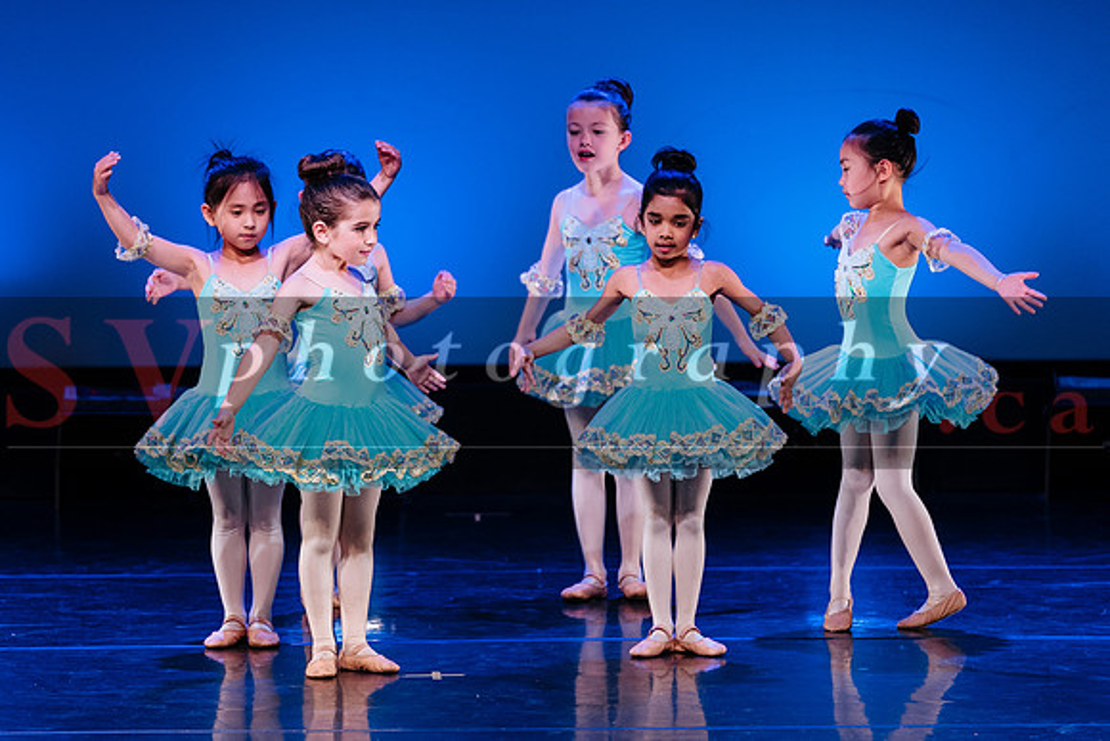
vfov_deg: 5.8
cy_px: 316
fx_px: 7309
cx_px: 491
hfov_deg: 8.7
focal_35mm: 237
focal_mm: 198
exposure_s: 1/500
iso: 1250
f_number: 2.8
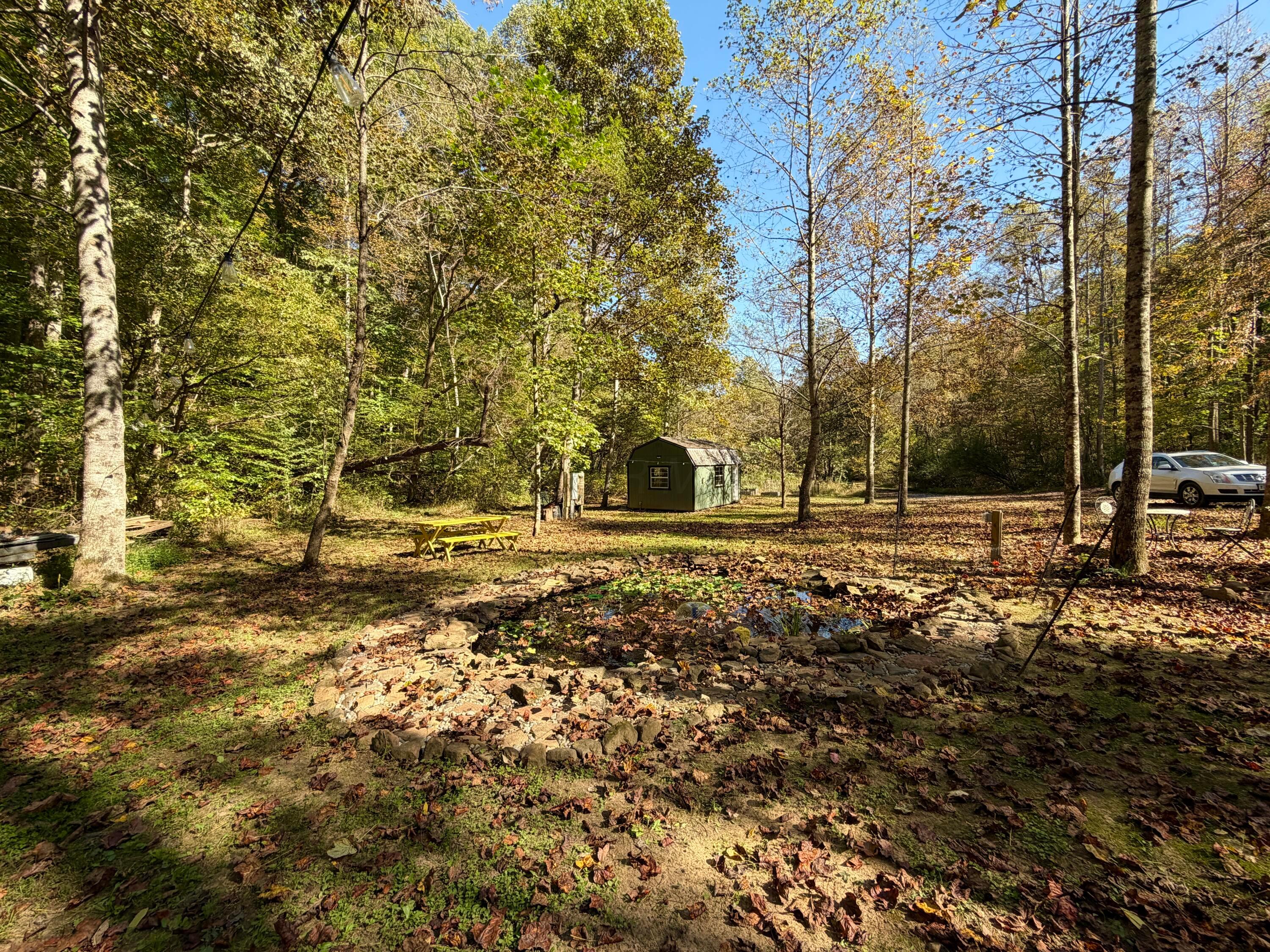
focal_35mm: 14
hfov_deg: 102.1
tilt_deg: -1.7
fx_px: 514
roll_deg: +1.2
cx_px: 635
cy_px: 476
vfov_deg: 85.7
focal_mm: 2.22
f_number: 2.2
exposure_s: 1/433
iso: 64
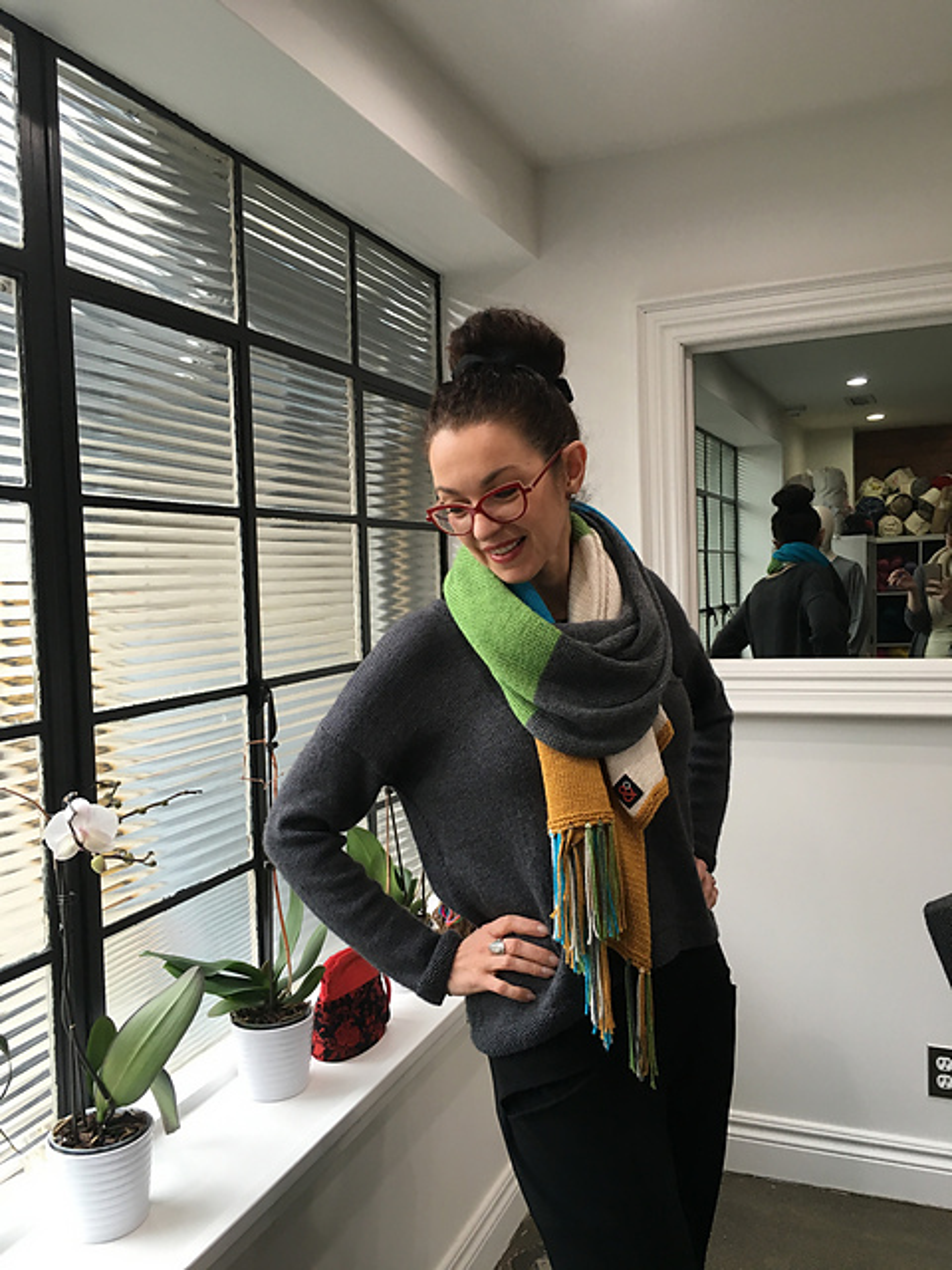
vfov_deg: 61.7
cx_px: 476
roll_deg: +1.3
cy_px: 635
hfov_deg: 48.2
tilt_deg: -2.9
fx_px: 1063
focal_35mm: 29
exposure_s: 1/30
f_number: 2.2
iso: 40
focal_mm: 4.15
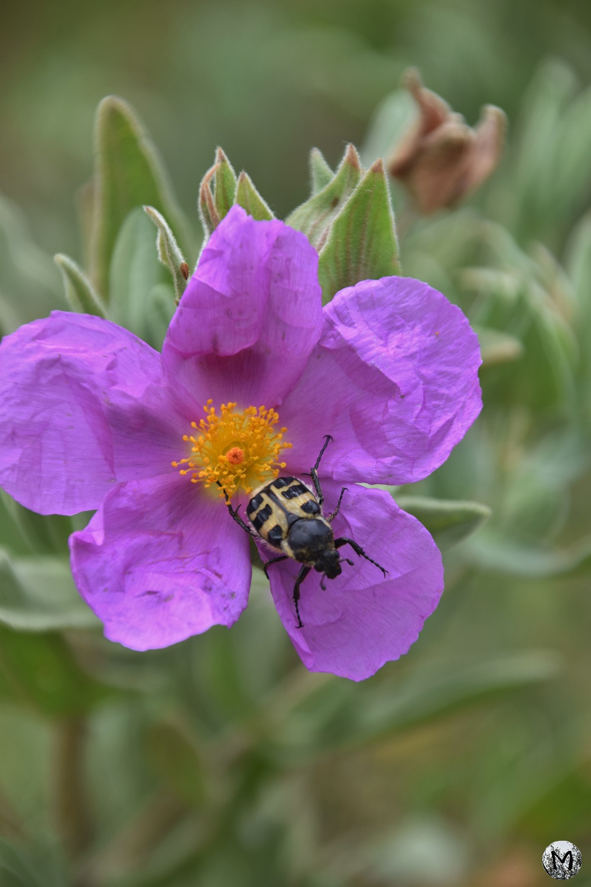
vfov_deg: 6.9
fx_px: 7387
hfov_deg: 4.6
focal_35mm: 300
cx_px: 296
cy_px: 444
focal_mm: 200
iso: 400
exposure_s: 1/500
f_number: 6.3
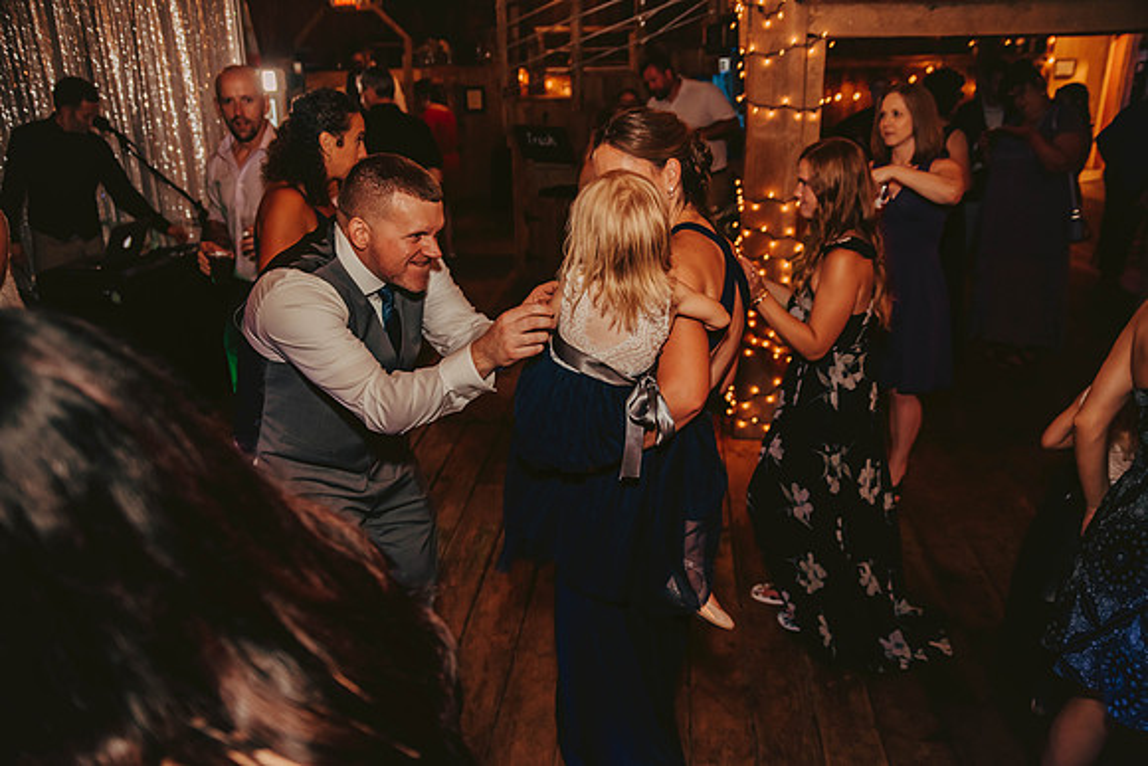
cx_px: 574
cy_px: 383
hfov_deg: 65.5
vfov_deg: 46.4
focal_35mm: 28
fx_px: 893
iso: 1600
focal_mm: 28
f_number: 2.8
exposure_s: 1/125
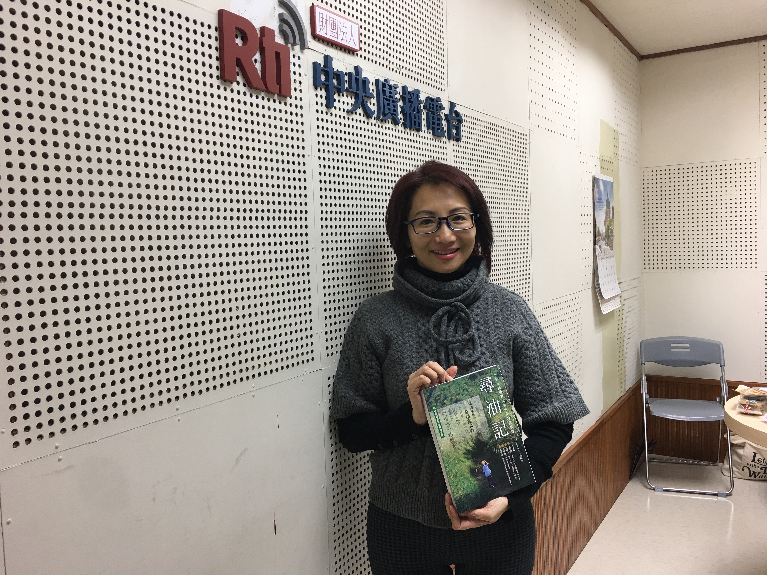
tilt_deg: -2.8
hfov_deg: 61.7
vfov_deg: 48.2
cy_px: 288
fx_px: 643
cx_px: 384
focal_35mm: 29
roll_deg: +1.6
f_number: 2.2
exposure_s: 1/30
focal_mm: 4.15
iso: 25
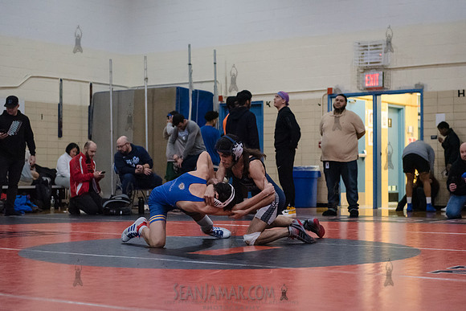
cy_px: 156
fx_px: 937
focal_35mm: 72
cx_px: 233
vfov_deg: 18.9
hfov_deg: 27.9
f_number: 3.2
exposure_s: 1/400
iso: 8000
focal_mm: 70
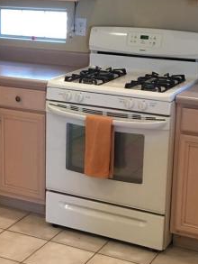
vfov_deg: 25.6
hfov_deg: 19.3
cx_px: 66
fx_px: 579
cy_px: 108
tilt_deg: -13.1
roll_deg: -1.7
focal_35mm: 76
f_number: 2.2
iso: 50
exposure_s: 1/15
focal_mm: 4.15
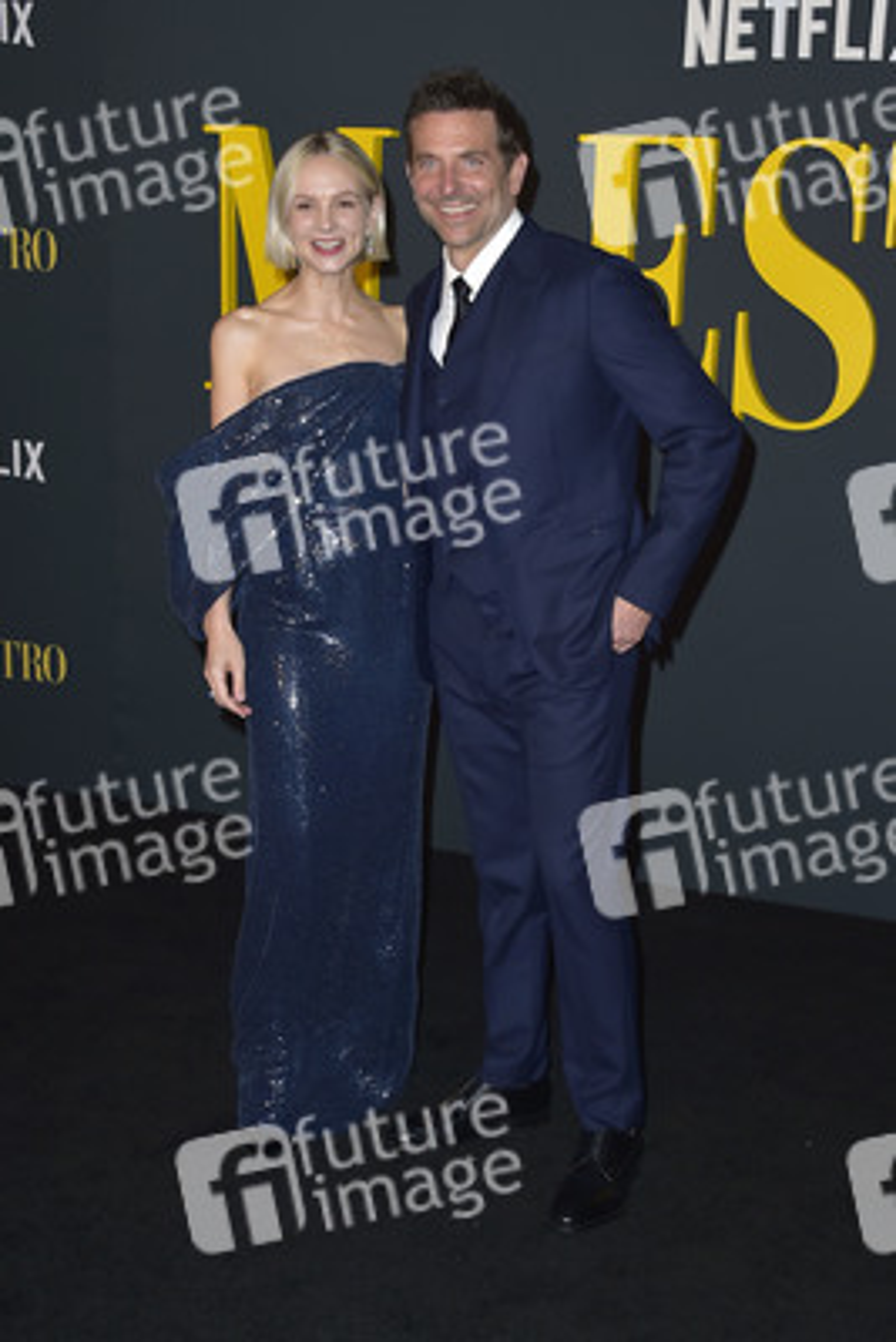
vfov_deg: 48.4
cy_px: 671
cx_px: 448
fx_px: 1492
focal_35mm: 40
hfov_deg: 33.4
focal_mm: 40
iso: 320
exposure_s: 1/250
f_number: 6.3
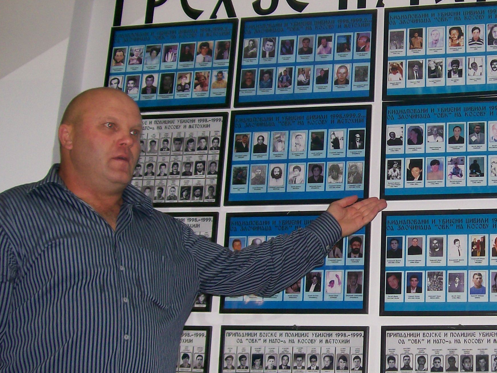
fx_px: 905
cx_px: 418
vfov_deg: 23.3
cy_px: 210
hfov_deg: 29.8
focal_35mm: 63
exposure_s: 1/64
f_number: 2.7
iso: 80
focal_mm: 6
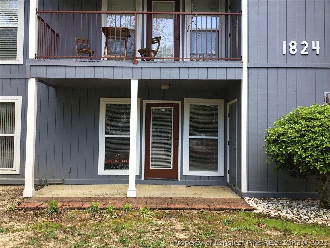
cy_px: 124
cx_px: 165
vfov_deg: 45.4
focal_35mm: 31
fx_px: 296
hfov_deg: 58.4
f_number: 2.4
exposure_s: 1/120
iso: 25
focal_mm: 3.3
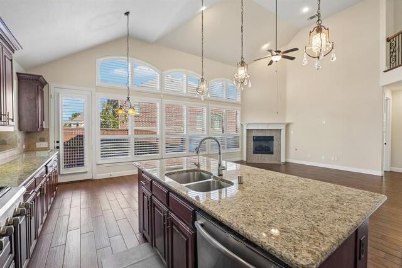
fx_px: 179
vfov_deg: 73.7
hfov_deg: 96.8
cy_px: 134
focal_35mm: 16
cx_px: 201
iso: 400
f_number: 8
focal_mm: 16
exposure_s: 1/50
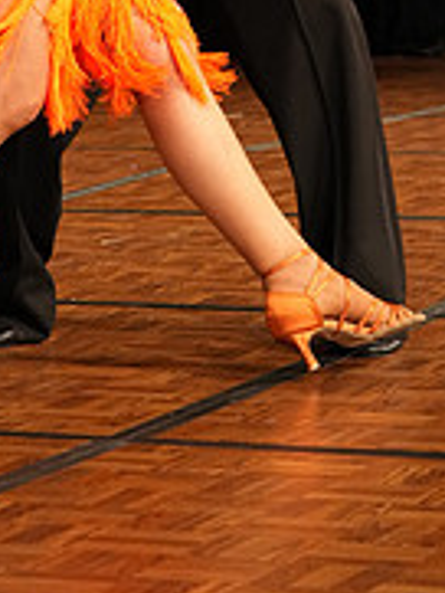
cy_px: -288
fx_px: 3373
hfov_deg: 7.5
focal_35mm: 197
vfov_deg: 9.7
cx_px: 172
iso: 2500
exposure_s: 1/200
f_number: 7.1
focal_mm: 64
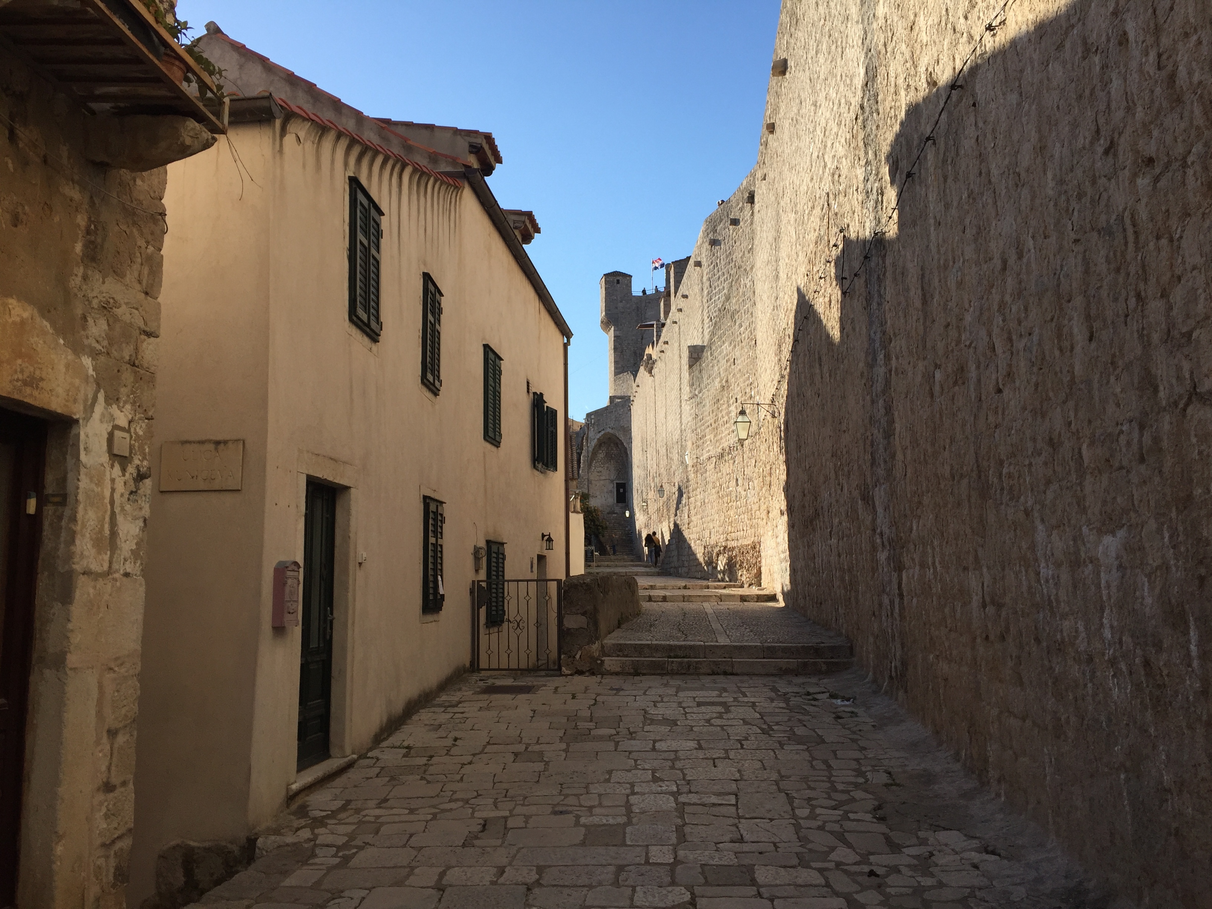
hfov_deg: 61.7
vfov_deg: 48.2
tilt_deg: +7.8
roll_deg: +0.1
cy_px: 454
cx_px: 606
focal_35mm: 29
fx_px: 1015
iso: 32
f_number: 2.2
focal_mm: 4.15
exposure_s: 1/1647
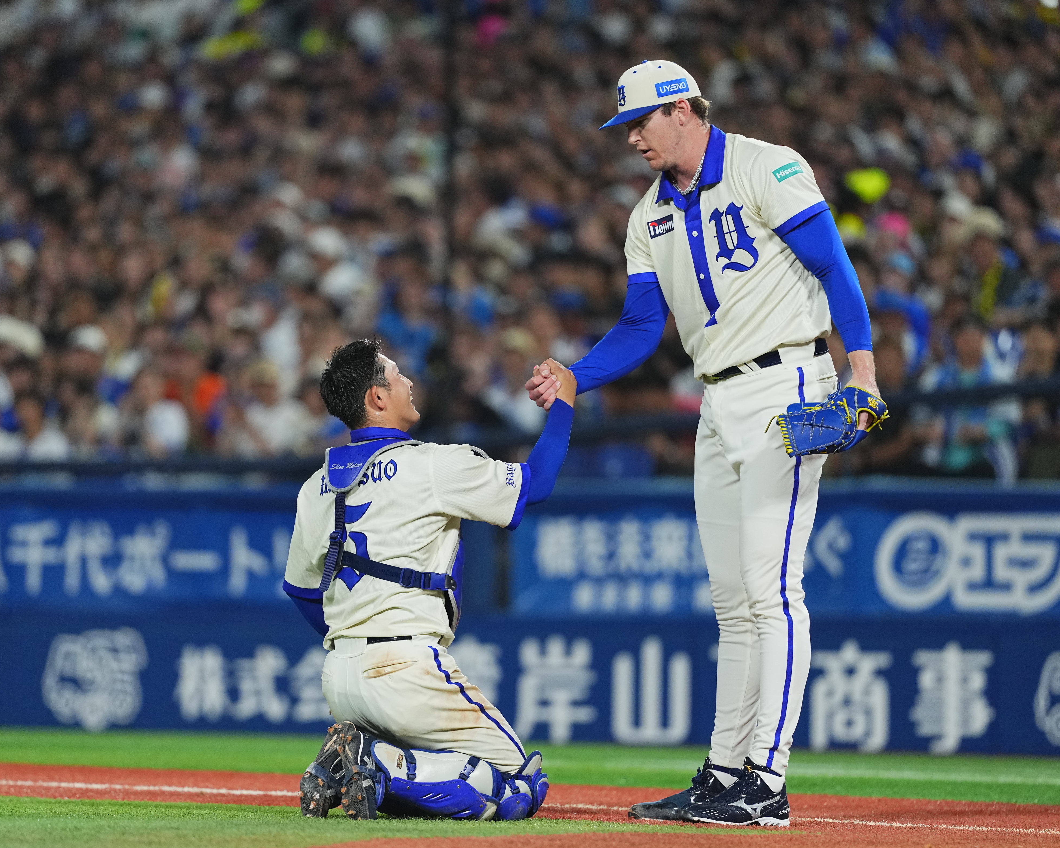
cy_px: 443
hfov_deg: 4.8
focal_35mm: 401
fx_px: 12580
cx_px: 502
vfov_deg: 3.9
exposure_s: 1/1600
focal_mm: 300
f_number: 2.8
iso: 2500
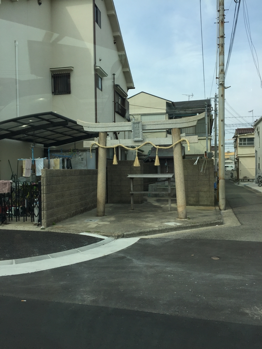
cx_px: 131
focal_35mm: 29
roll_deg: +0.2
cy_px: 174
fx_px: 293
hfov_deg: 48.2
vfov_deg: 61.7
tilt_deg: +0.1
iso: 32
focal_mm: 4.15
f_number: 2.2
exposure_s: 1/1236
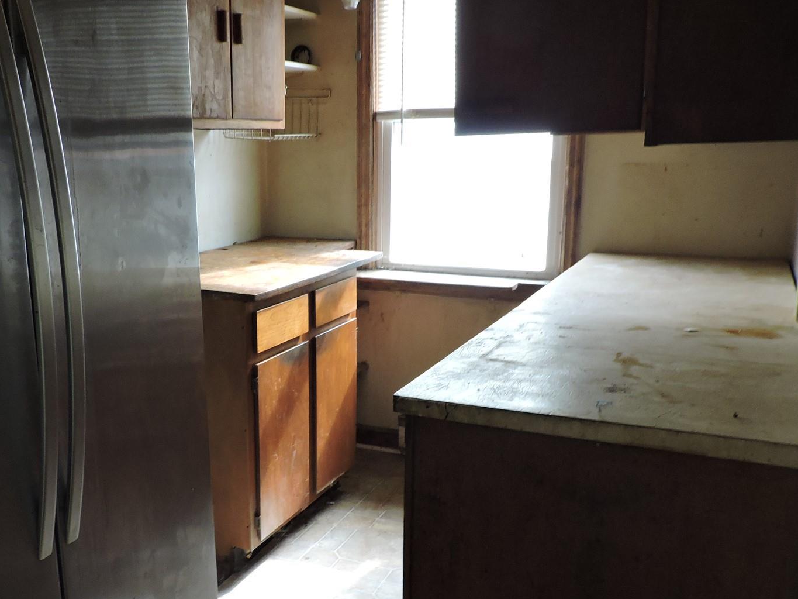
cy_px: 353
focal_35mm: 36
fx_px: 830
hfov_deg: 50.8
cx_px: 299
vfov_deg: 39.5
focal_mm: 4.3
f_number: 3
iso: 400
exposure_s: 1/30
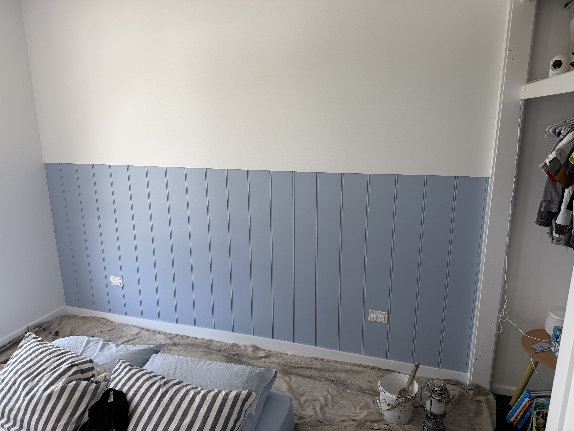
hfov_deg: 71.6
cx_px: 287
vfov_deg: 56.8
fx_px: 398
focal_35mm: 24
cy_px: 216
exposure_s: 1/204
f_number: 1.78
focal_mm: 6.76
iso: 64
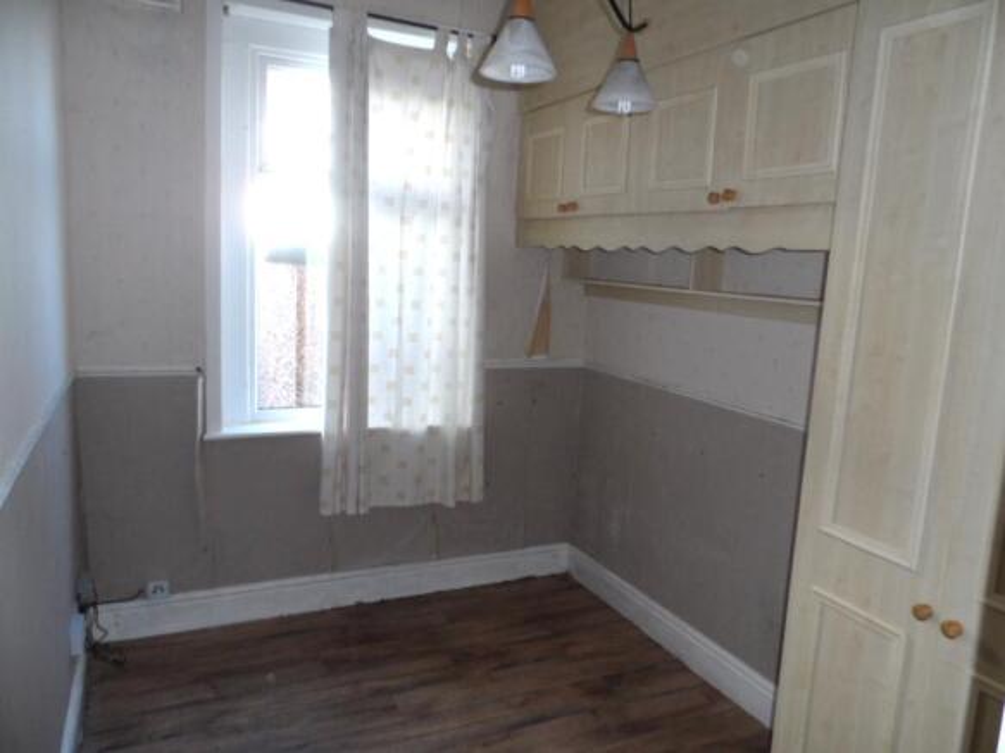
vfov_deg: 56.8
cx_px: 502
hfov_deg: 71.6
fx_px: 697
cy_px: 376
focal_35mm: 24
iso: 120
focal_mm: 4
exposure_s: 1/30
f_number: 3.2
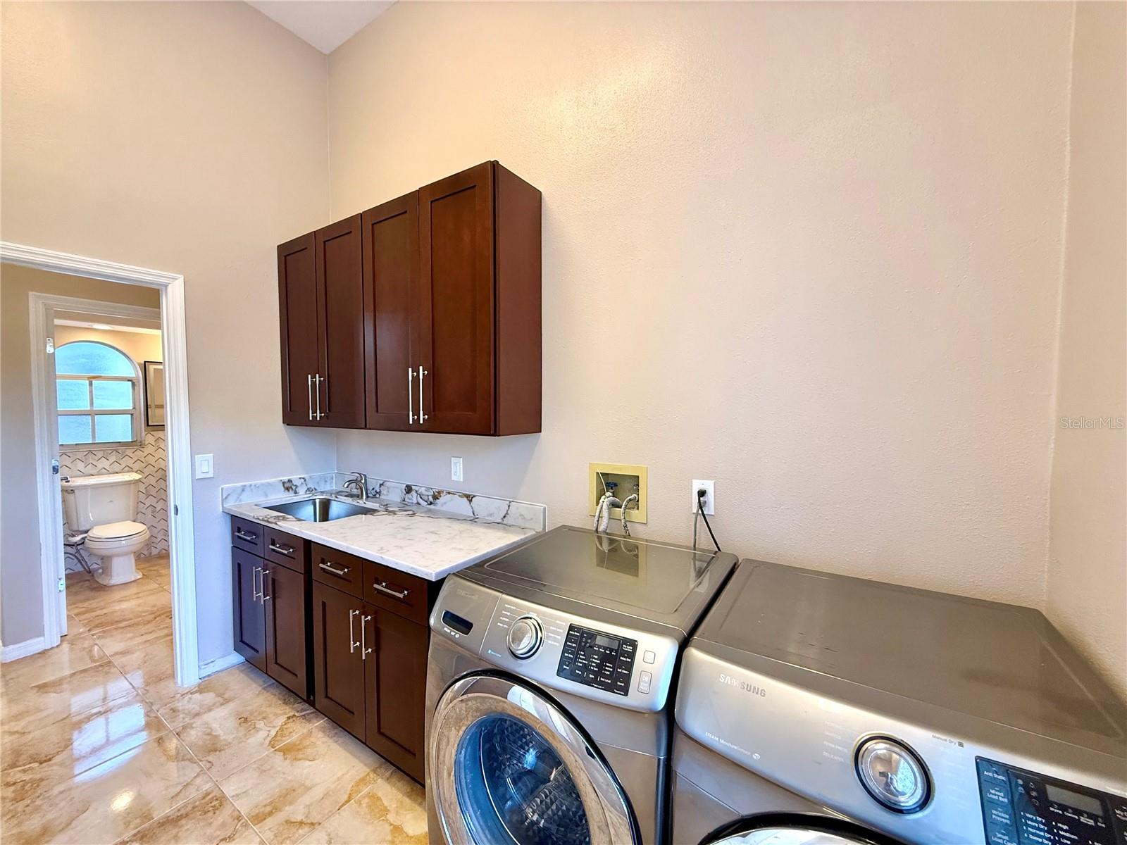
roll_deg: -0.5
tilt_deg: -2.5
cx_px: 564
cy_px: 422
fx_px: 456
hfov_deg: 102.1
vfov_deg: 85.7
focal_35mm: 14
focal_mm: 2.22
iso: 200
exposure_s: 1/60
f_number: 2.2
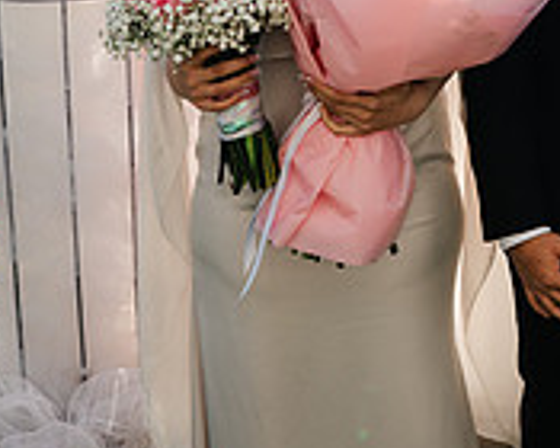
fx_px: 1442
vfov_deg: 16.9
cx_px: 496
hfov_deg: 21.5
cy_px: -88
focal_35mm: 87
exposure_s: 1/800
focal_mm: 28
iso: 100
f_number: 3.5
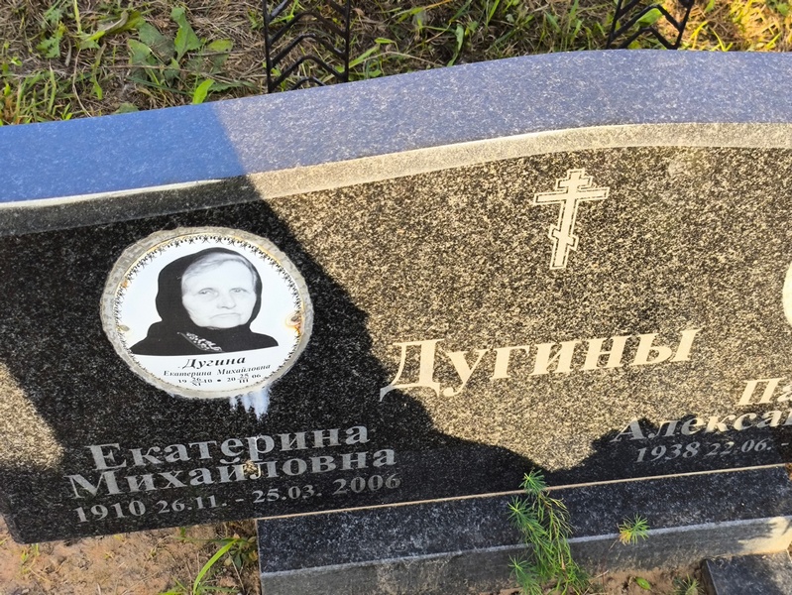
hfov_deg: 38.2
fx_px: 1144
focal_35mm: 50
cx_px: 396
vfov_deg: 29.1
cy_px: 298
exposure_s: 1/190
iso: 50
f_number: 1.7
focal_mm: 4.71
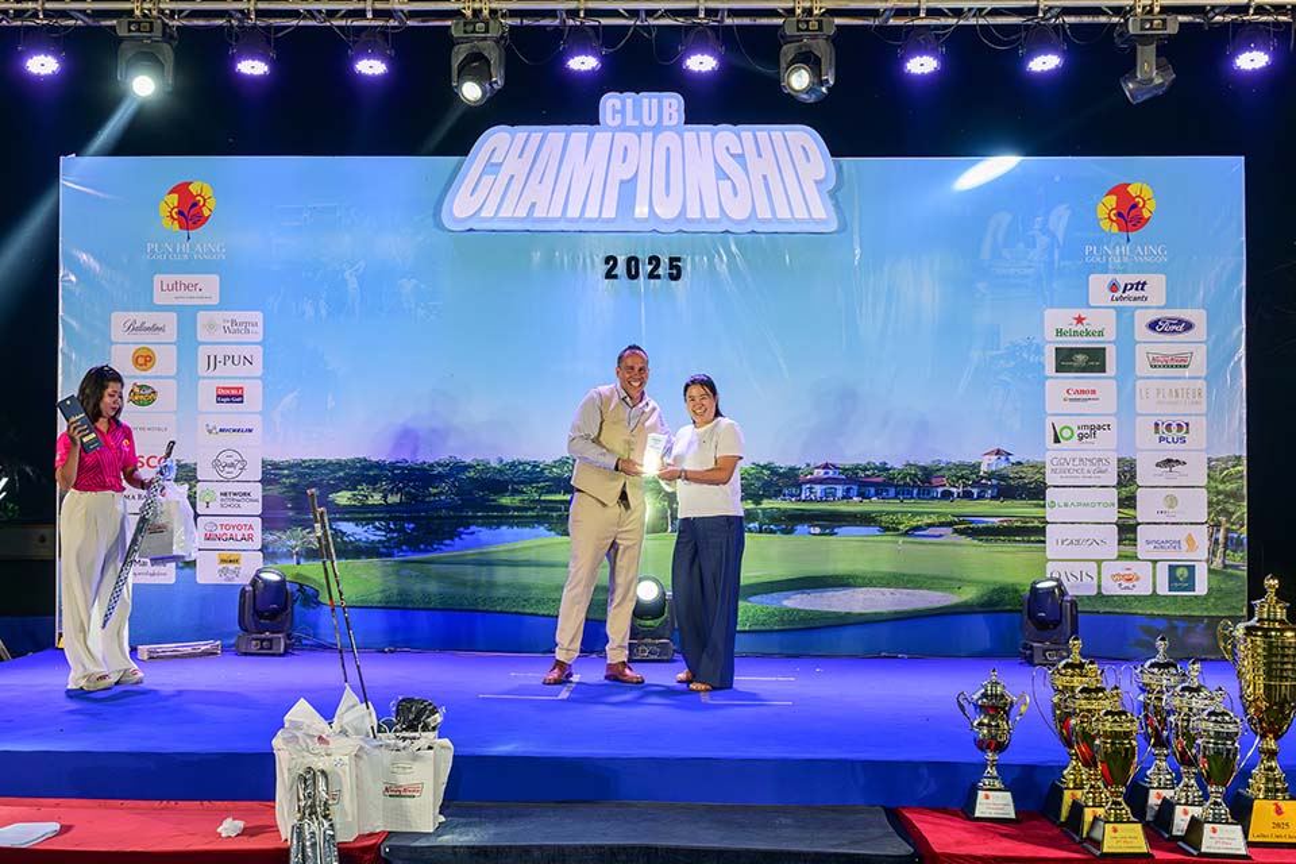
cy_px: 432
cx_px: 648
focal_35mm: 32
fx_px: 1152
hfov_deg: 58.7
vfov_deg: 41.1
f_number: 6.3
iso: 900
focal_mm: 32
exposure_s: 1/125
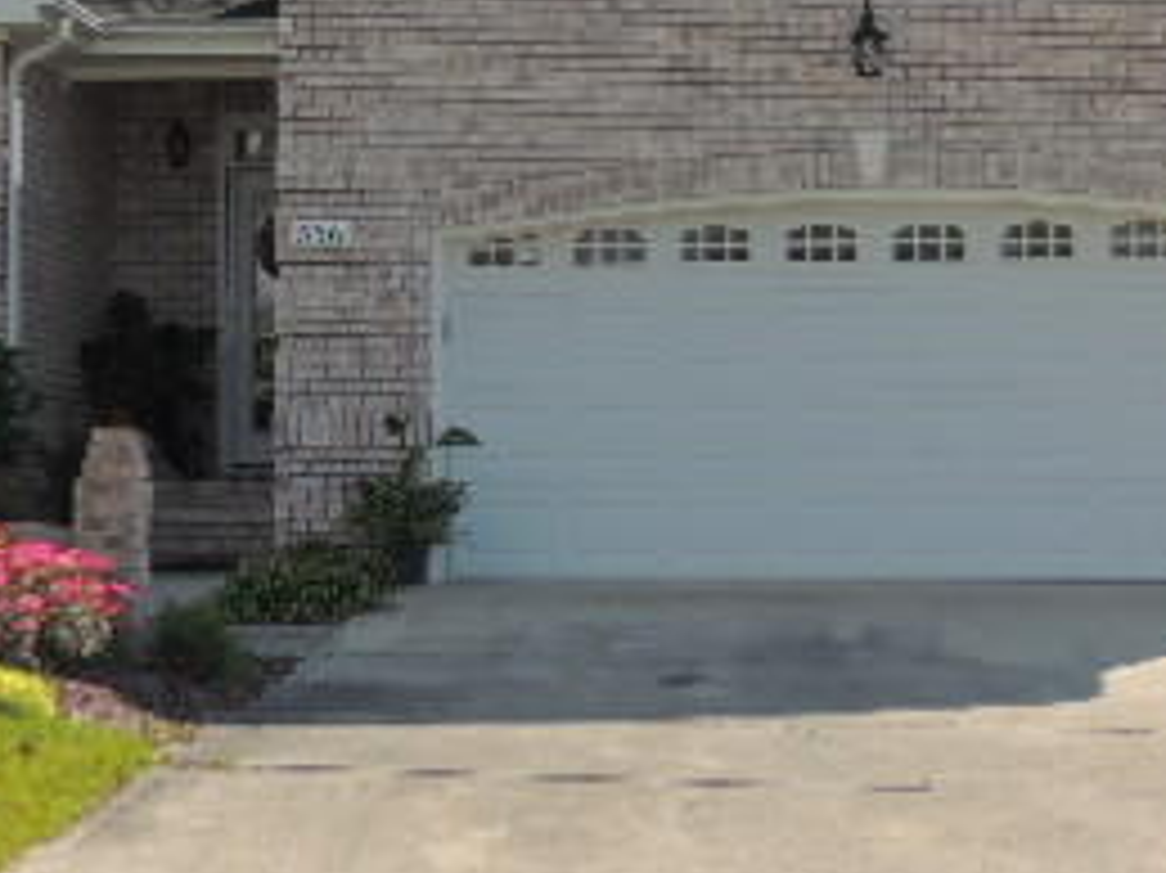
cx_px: 297
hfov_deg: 16.9
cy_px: 117
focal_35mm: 116
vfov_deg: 12.7
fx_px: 3906
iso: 100
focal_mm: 8.3
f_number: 3.5
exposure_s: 1/800
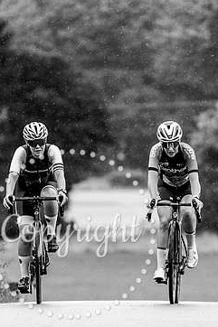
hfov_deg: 2.0
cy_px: 237
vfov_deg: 2.9
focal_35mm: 702
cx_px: 188
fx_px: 6382
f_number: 2.8
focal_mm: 200
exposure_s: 1/1000
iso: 400
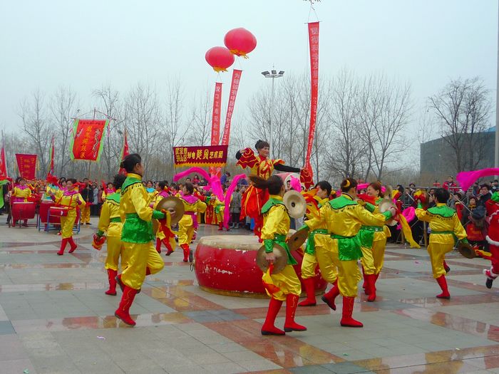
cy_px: 187
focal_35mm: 43
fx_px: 620
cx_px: 250
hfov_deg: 43.9
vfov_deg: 33.6
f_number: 4
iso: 100
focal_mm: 5.3
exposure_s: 1/320
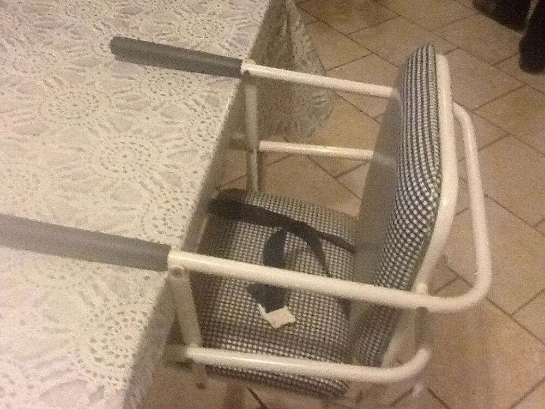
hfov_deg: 42.9
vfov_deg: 32.9
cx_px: 272
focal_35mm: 44
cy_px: 204
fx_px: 693
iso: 400
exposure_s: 1/30
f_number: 2.4
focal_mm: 2.03
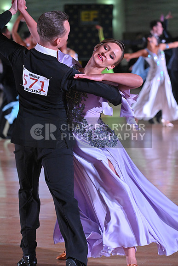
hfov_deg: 10.2
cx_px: 89
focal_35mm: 135
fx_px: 1001
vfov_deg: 15.2
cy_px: 133
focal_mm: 135
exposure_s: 1/400
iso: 5000
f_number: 5.6
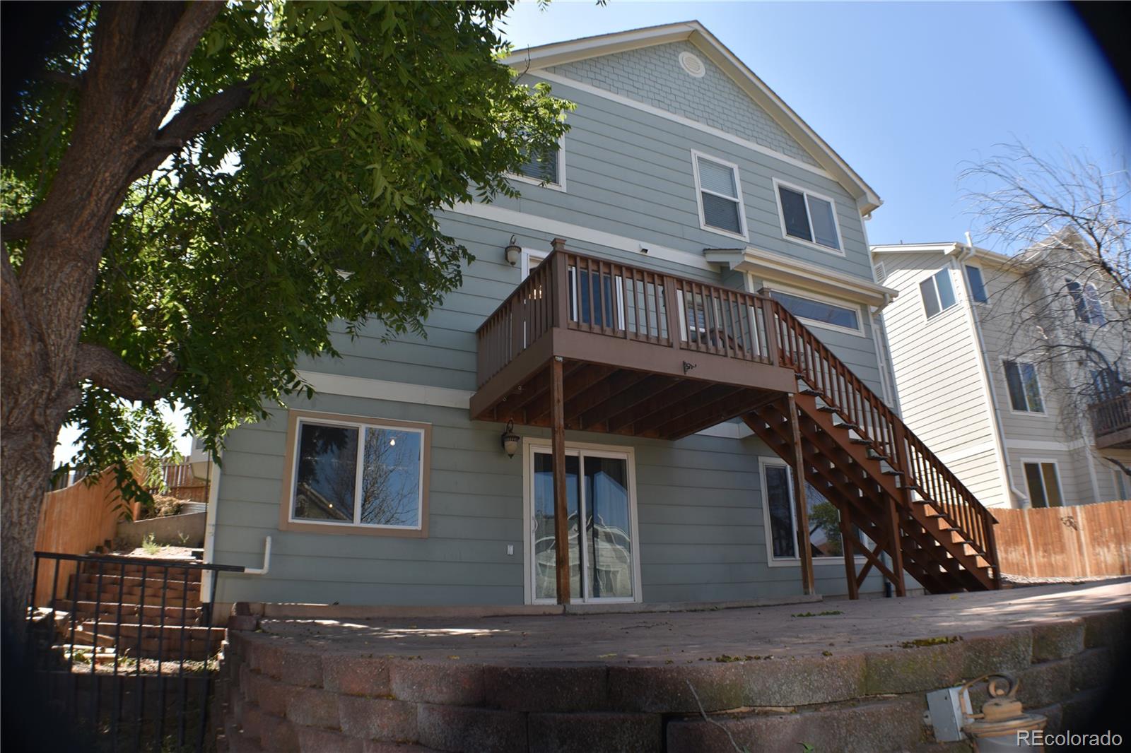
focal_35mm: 27
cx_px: 566
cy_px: 376
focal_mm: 18
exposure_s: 1/160
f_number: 6.3
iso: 100
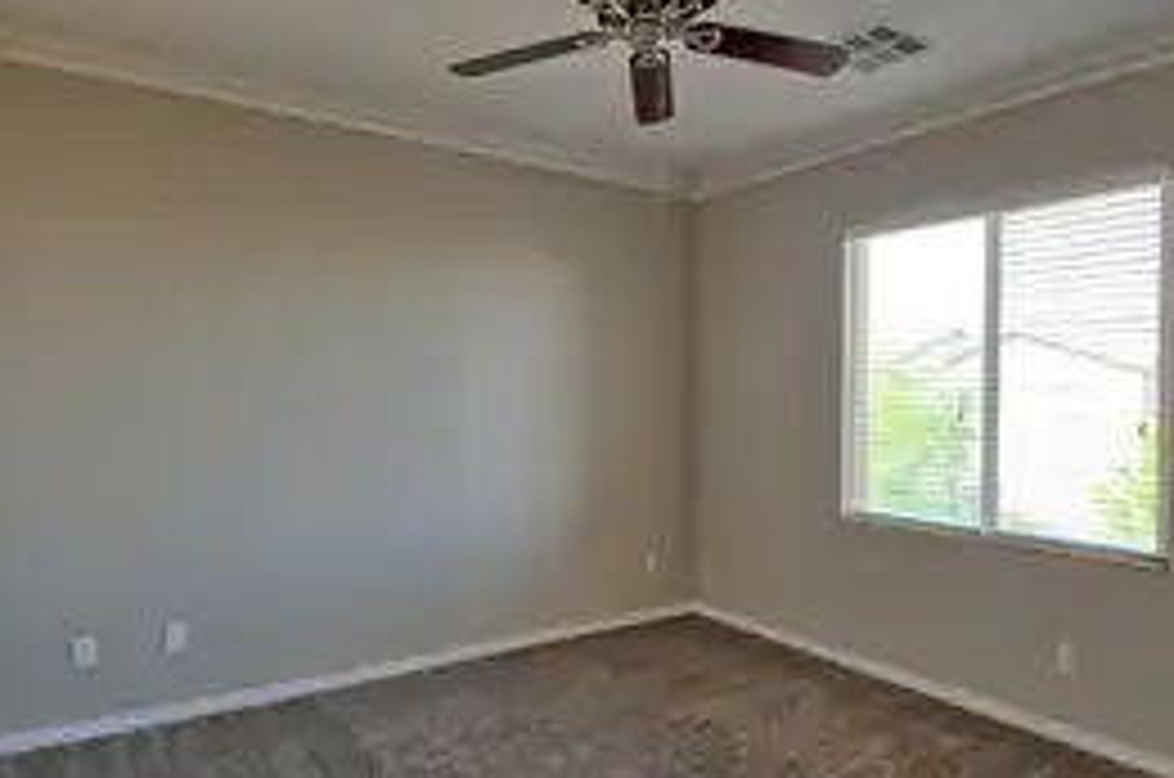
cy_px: 376
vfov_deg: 54.9
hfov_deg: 75.7
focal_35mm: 23
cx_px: 675
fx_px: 749
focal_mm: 10
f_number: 8
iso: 1250
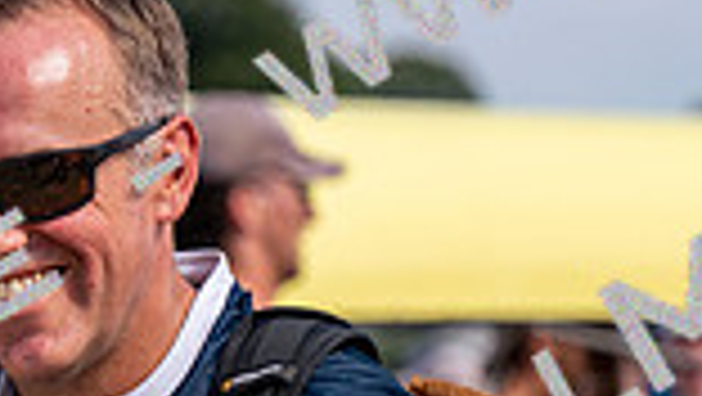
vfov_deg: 4.5
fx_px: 5085
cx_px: -72
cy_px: 196
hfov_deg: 7.8
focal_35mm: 273
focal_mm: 70
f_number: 2.8
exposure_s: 1/1600
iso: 64
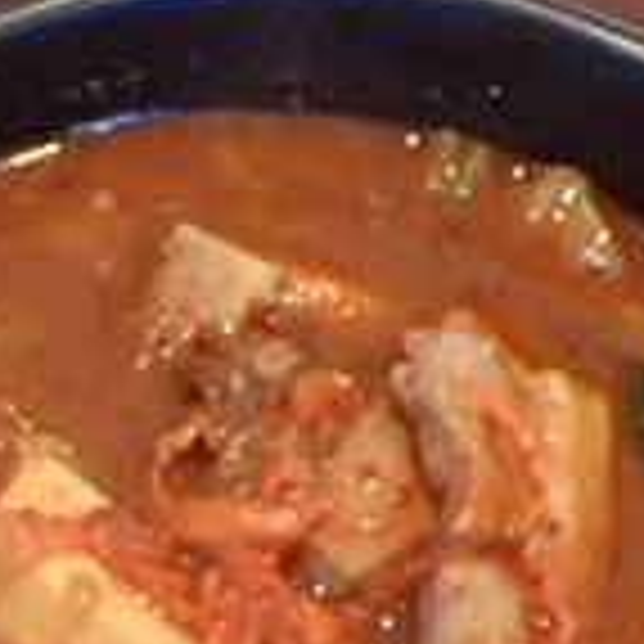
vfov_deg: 13.9
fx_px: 2505
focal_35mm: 119
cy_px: 910
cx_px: -315
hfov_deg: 13.8
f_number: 2.3
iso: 800
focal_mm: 5.5
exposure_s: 1/125
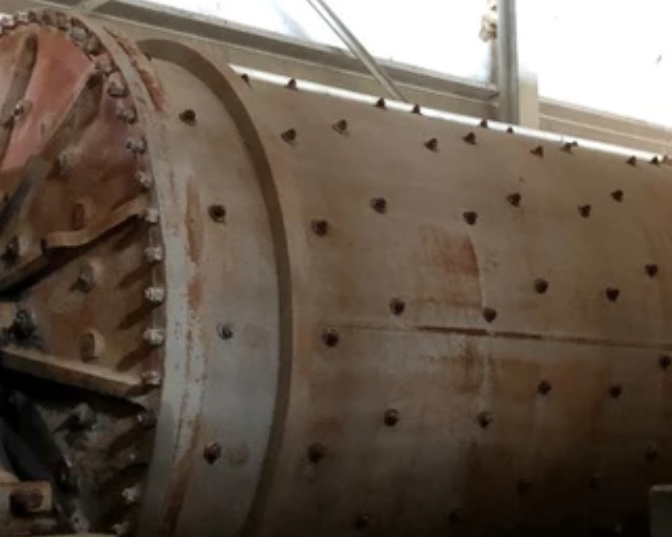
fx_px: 1273
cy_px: 351
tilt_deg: +4.1
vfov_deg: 23.8
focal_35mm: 64
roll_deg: +1.3
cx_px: 382
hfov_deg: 29.5
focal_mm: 3.99
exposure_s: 1/4
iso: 100
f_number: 1.8
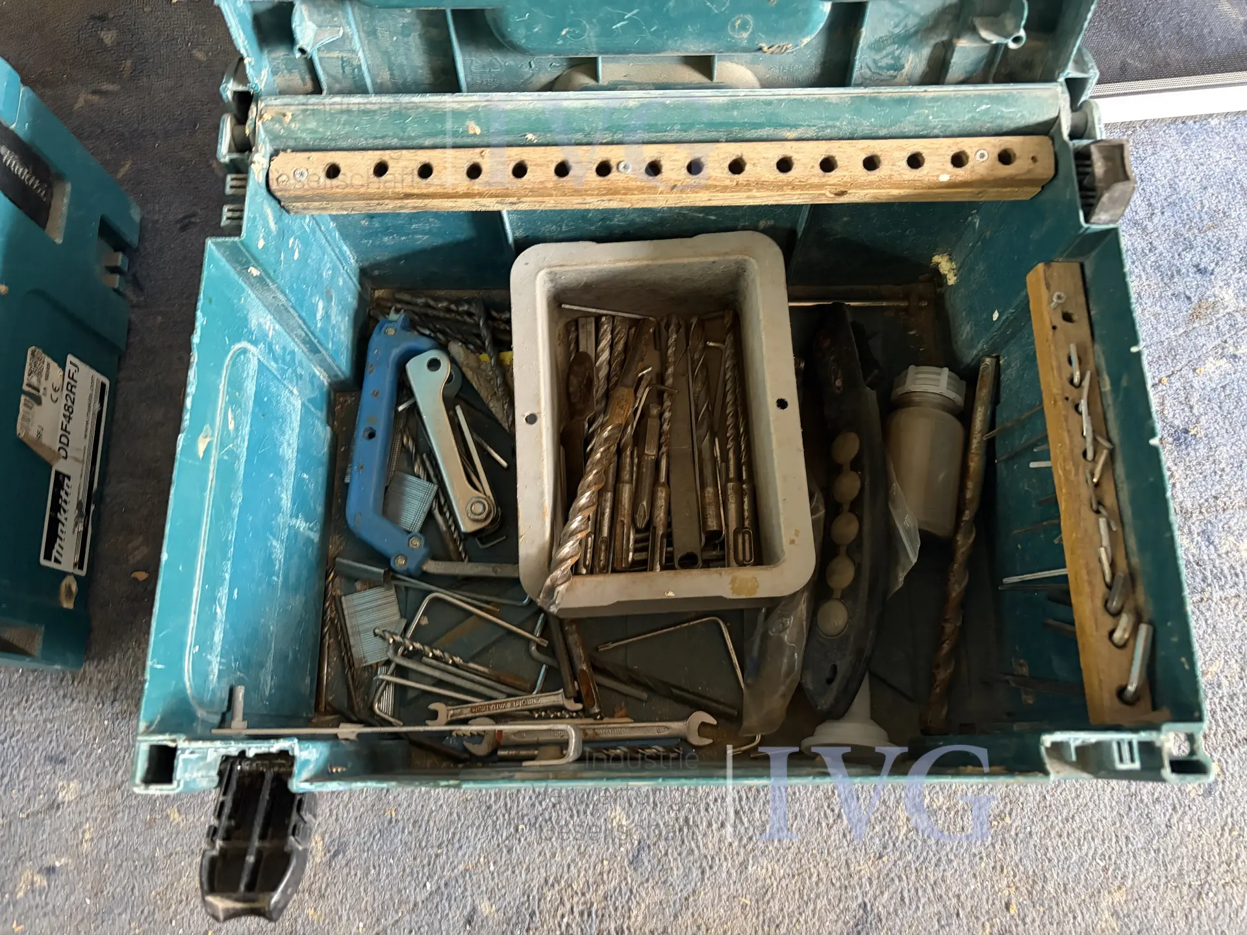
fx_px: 937
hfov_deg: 67.3
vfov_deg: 53.1
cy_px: 468
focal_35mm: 26
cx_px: 624
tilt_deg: -72.6
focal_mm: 5.96
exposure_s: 1/25
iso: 500
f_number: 1.6
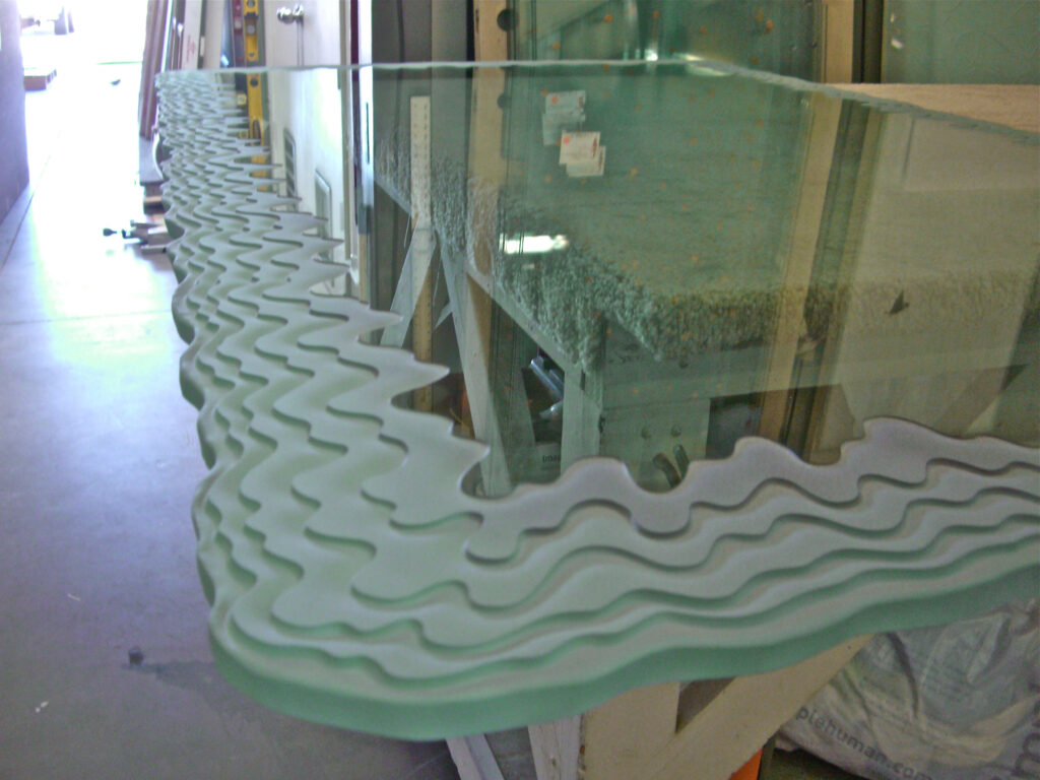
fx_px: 1142
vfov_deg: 37.7
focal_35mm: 38
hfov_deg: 49.0
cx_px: 520
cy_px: 390
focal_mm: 7.9
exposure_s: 1/50
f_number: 2.8
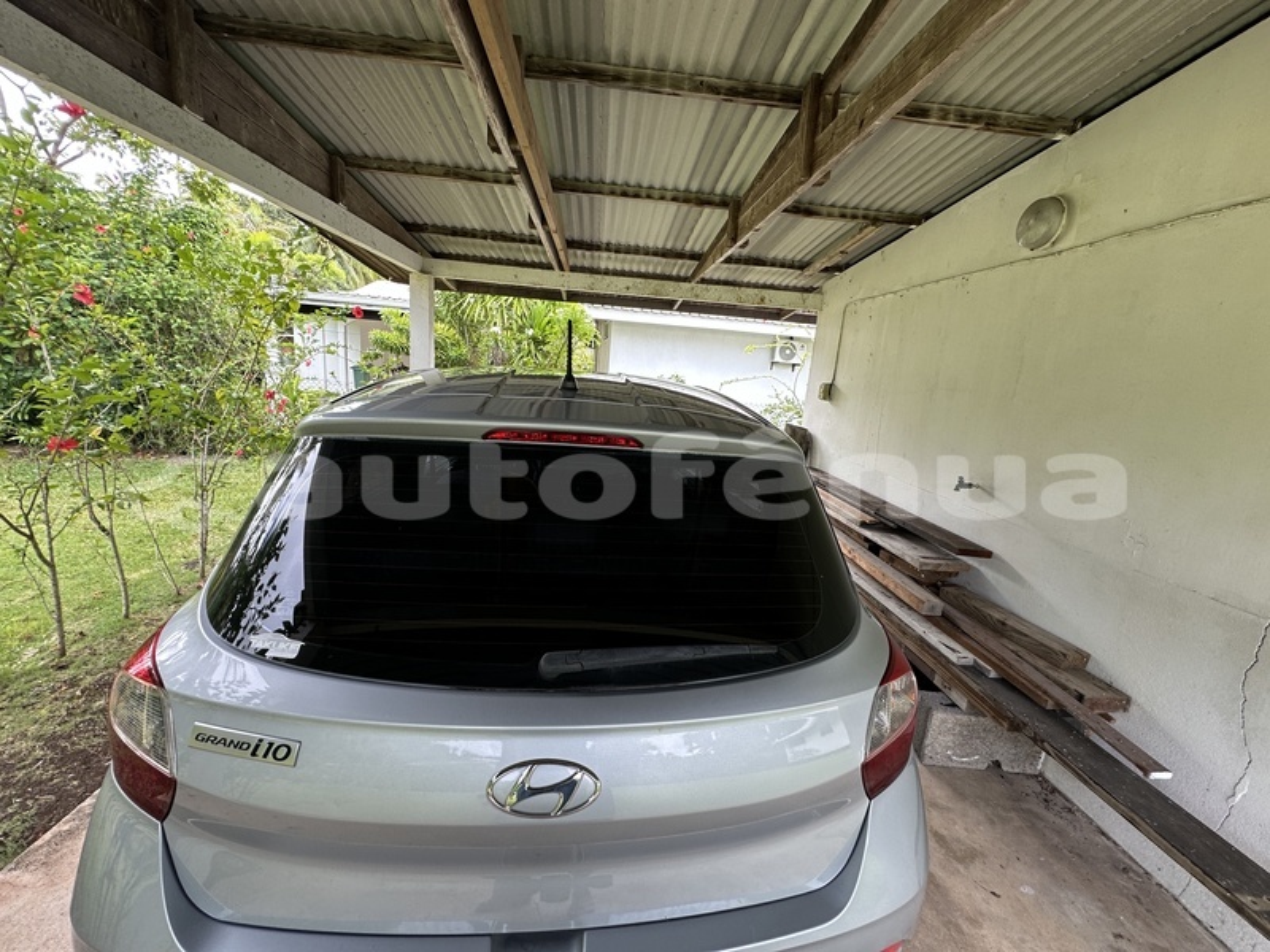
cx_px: 635
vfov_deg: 85.7
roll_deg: -4.2
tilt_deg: -13.8
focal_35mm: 14
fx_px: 514
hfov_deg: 102.1
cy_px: 476
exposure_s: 1/99
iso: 64
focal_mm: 2.22
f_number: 2.2
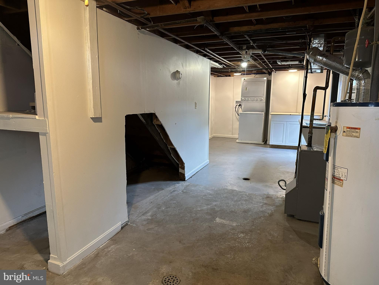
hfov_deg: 71.6
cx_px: 190
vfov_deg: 56.8
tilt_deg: -9.3
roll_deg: -1.2
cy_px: 142
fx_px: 263
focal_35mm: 24
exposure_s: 1/60
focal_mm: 6.86
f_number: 1.78
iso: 250
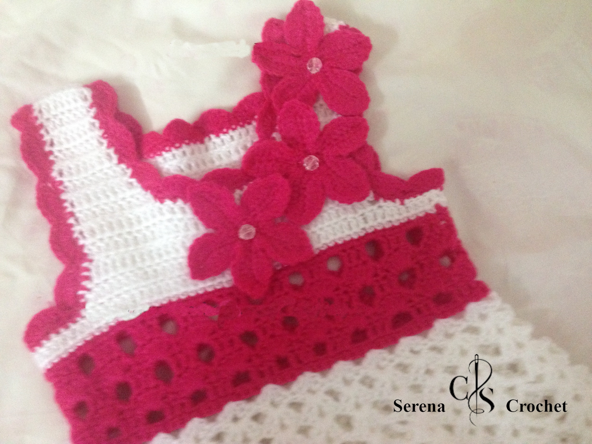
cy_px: 222
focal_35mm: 35
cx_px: 296
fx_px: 599
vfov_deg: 40.7
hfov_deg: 52.6
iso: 400
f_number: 2.4
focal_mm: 4.28
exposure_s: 1/17
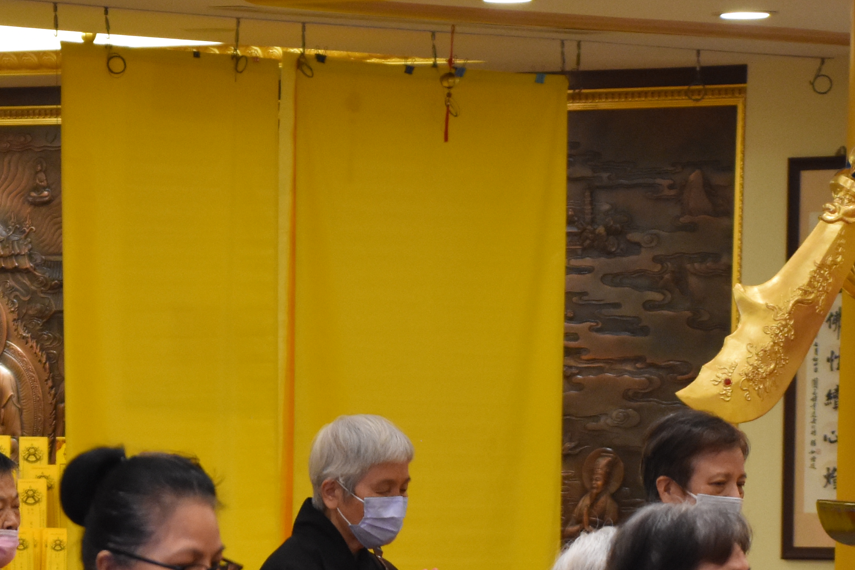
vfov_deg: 4.2
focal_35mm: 330
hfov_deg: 6.2
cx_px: 22
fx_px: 7837
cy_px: 580
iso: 1600
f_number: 5.3
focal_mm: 80
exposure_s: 1/100
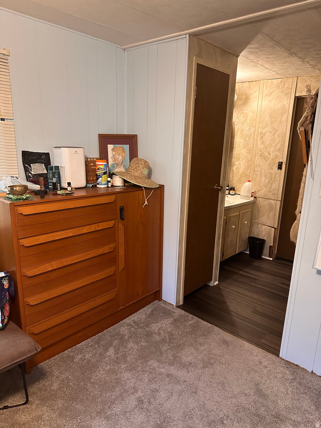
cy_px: 214
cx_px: 160
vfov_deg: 71.6
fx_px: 297
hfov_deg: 56.8
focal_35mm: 24
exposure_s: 1/60
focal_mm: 6.86
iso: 640
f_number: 1.78
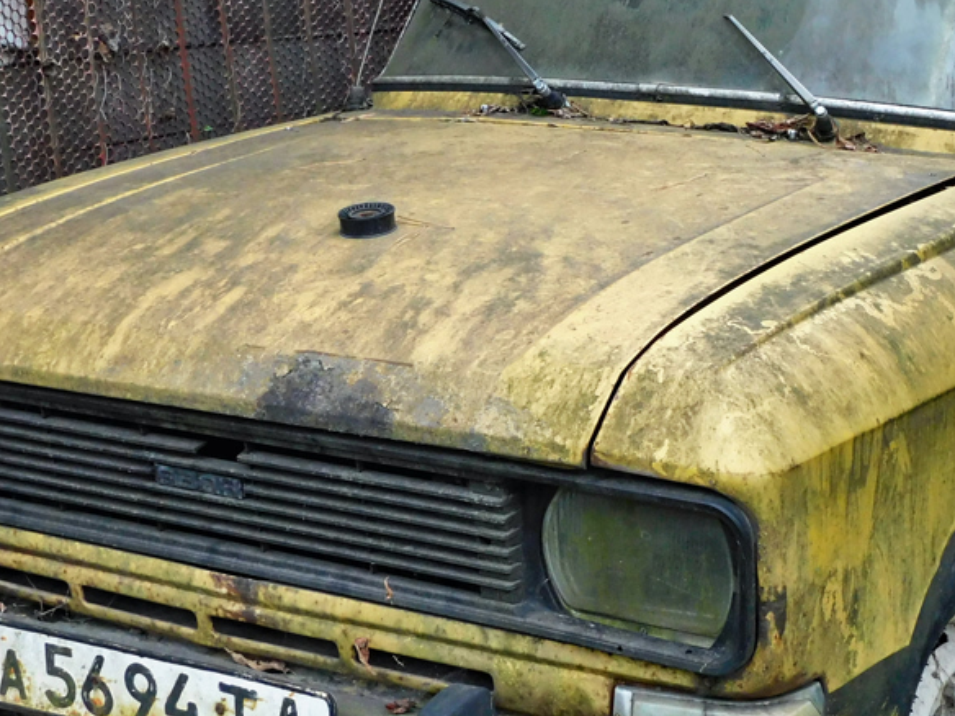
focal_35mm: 74
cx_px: 594
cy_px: 319
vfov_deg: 19.9
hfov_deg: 26.3
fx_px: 2042
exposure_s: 1/250
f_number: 3.8
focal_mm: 7.2
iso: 320
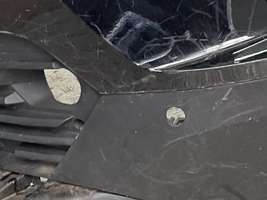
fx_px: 887
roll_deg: +7.2
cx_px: 149
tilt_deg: -14.4
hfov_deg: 17.1
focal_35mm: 115
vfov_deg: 12.5
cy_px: -48
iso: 25
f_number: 1.8
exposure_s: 1/100
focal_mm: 3
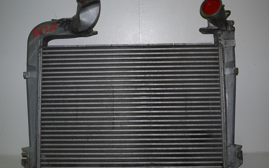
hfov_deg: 52.7
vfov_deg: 34.4
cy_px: 82
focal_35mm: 37
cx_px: 137
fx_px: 271
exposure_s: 1/40
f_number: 3.8
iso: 100
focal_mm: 17
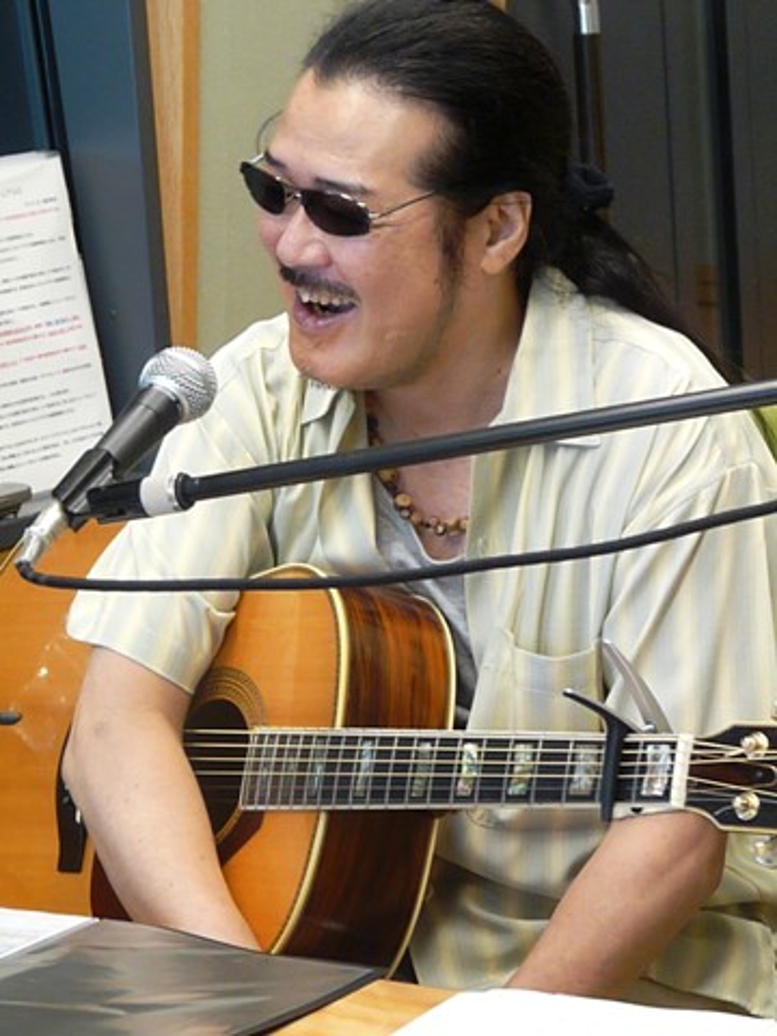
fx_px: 3741
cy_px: 518
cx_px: 388
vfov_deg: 15.8
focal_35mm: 125
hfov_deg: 11.9
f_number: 3.6
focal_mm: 22.3
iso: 800
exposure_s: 1/80
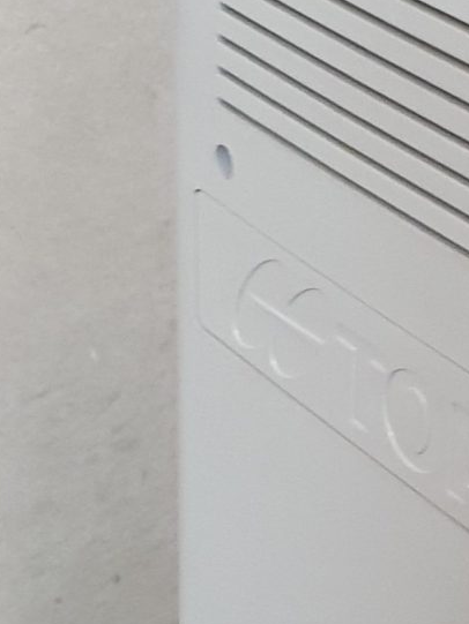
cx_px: 491
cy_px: 382
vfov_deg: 16.0
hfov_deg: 11.9
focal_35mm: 123
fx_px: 2221
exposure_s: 1/33
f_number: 2.4
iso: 320
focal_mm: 4.3
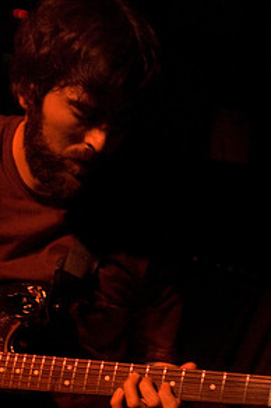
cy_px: 310
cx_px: 86
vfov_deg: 12.7
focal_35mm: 162
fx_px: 1833
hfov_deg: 8.4
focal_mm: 70
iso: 1600
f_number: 2.8
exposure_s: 1/40
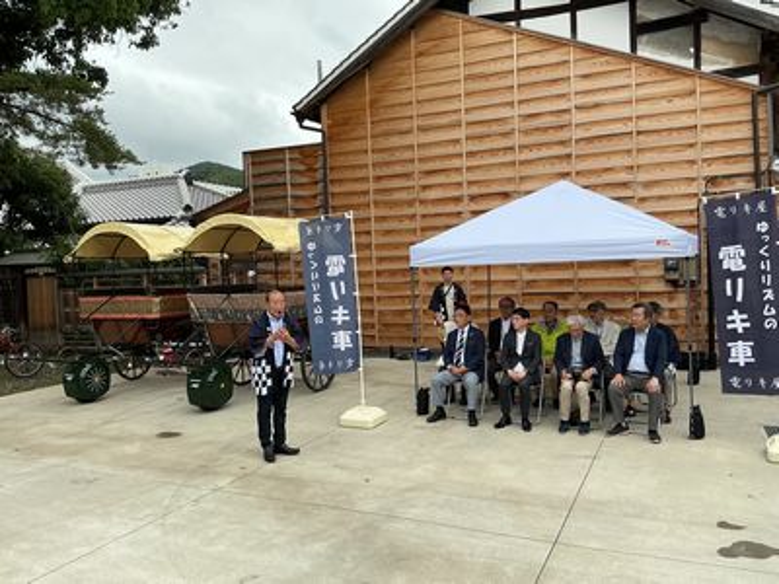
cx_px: 390
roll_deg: +1.1
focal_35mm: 29
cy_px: 292
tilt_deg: -1.4
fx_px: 653
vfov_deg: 48.2
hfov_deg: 61.7
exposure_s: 1/1675
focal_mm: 3
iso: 25
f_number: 1.8
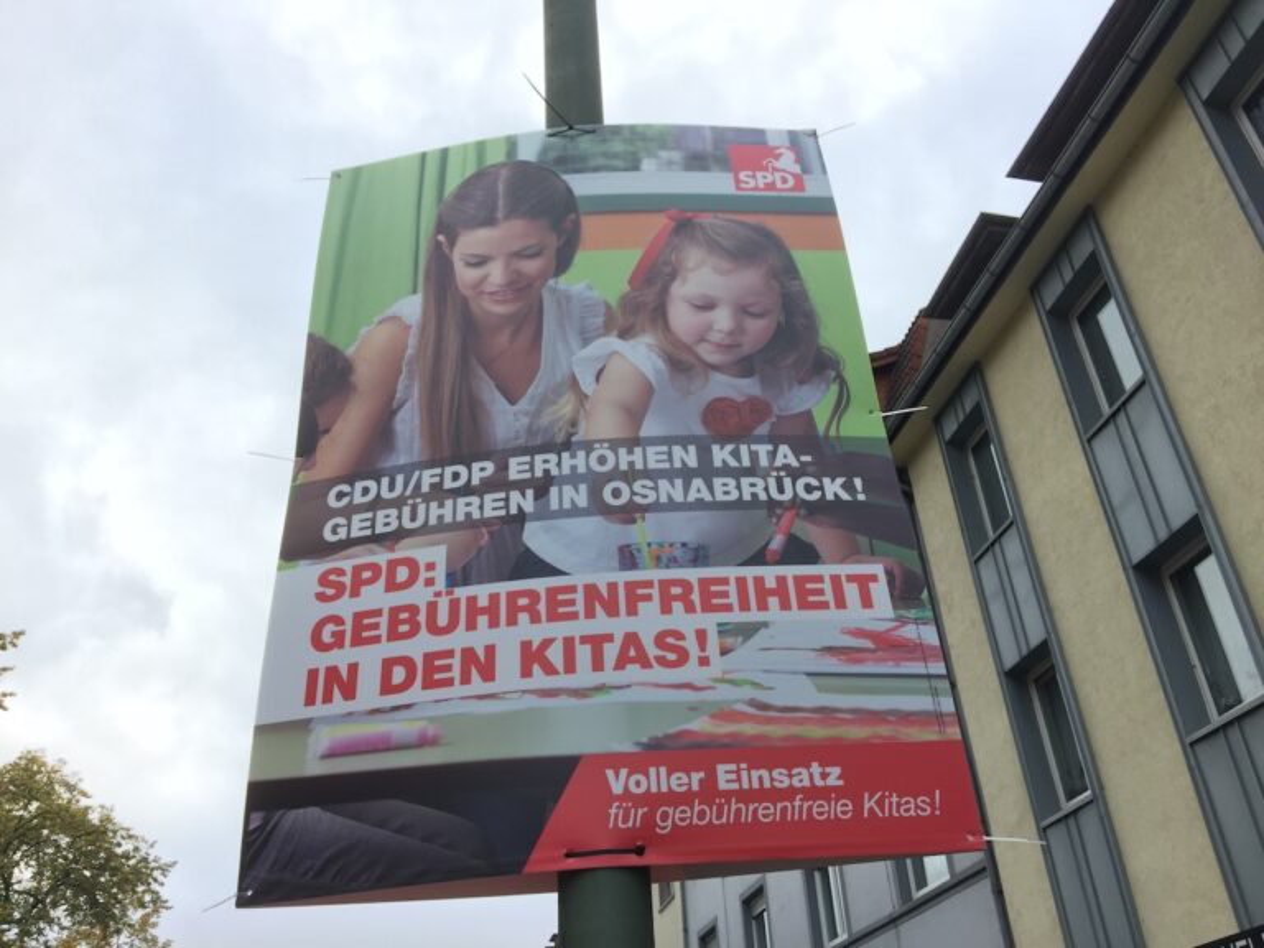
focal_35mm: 29
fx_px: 1059
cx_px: 632
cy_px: 474
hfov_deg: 61.7
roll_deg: +1.8
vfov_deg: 48.2
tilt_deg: +32.9
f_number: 2.2
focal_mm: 4.15
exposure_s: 1/659
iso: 32
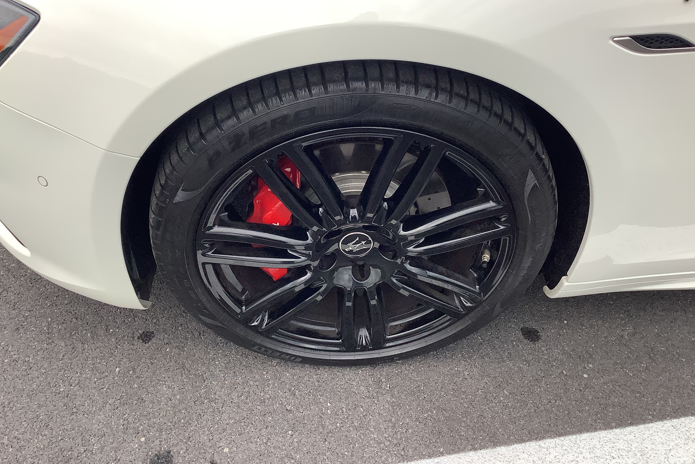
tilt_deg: -40.2
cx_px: 345
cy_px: 201
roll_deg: -1.8
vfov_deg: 39.9
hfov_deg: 57.2
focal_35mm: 33
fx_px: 637
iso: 64
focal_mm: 3.3
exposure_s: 1/120
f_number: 2.4
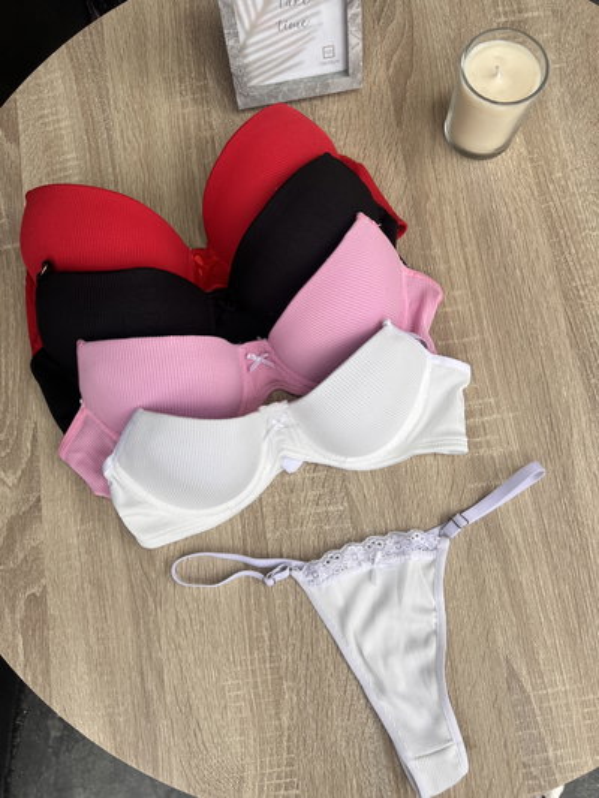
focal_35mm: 26
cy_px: 399
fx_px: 600
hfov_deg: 53.1
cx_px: 300
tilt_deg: -77.7
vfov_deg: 67.3
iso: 50
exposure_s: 1/387
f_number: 1.5
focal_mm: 5.7
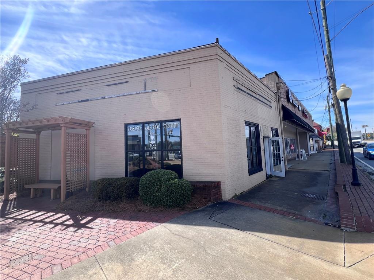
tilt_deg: +3.8
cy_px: 140
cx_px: 187
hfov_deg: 106.2
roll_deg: +2.8
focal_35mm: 13
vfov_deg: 89.9
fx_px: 140
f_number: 1.8
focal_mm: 1.57
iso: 32
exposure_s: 1/492
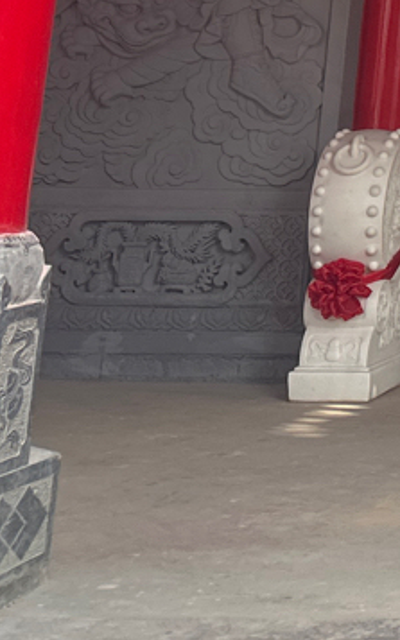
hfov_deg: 10.6
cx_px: 933
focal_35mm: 107
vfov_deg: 17.2
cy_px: -365
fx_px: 1867
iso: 80
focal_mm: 6.86
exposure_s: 1/836
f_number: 1.78
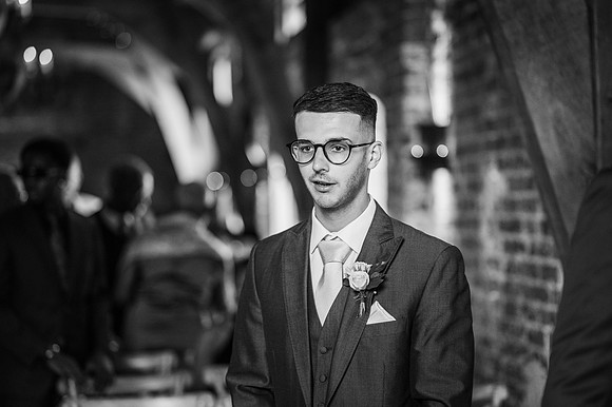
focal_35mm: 85
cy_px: 204
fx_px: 1444
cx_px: 306
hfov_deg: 23.9
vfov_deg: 16.1
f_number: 1.8
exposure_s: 1/200
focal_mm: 85
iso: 1000
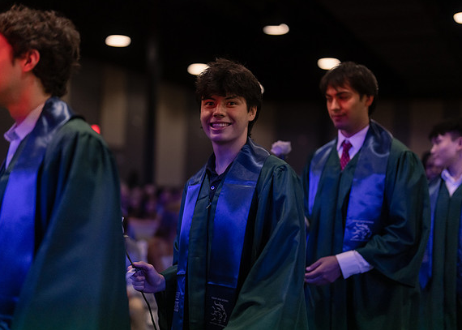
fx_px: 708
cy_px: 164
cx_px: 233
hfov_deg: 36.1
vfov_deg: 26.2
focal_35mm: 54
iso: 1250
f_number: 1.2
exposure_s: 1/500
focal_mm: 50
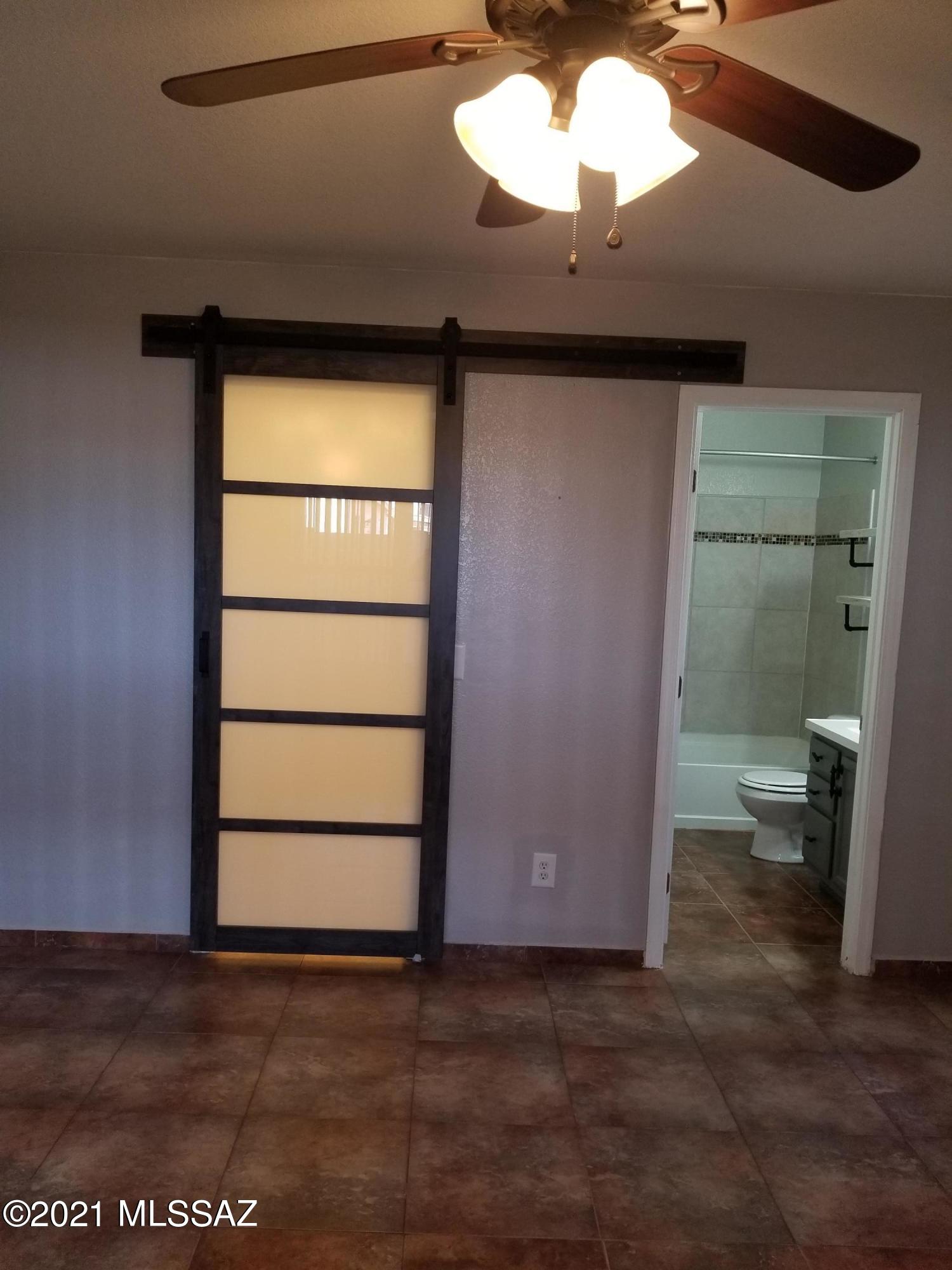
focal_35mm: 26
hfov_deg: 53.1
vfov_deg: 67.3
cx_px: 476
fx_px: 953
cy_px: 635
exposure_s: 1/60
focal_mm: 4.3
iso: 125
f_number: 1.7
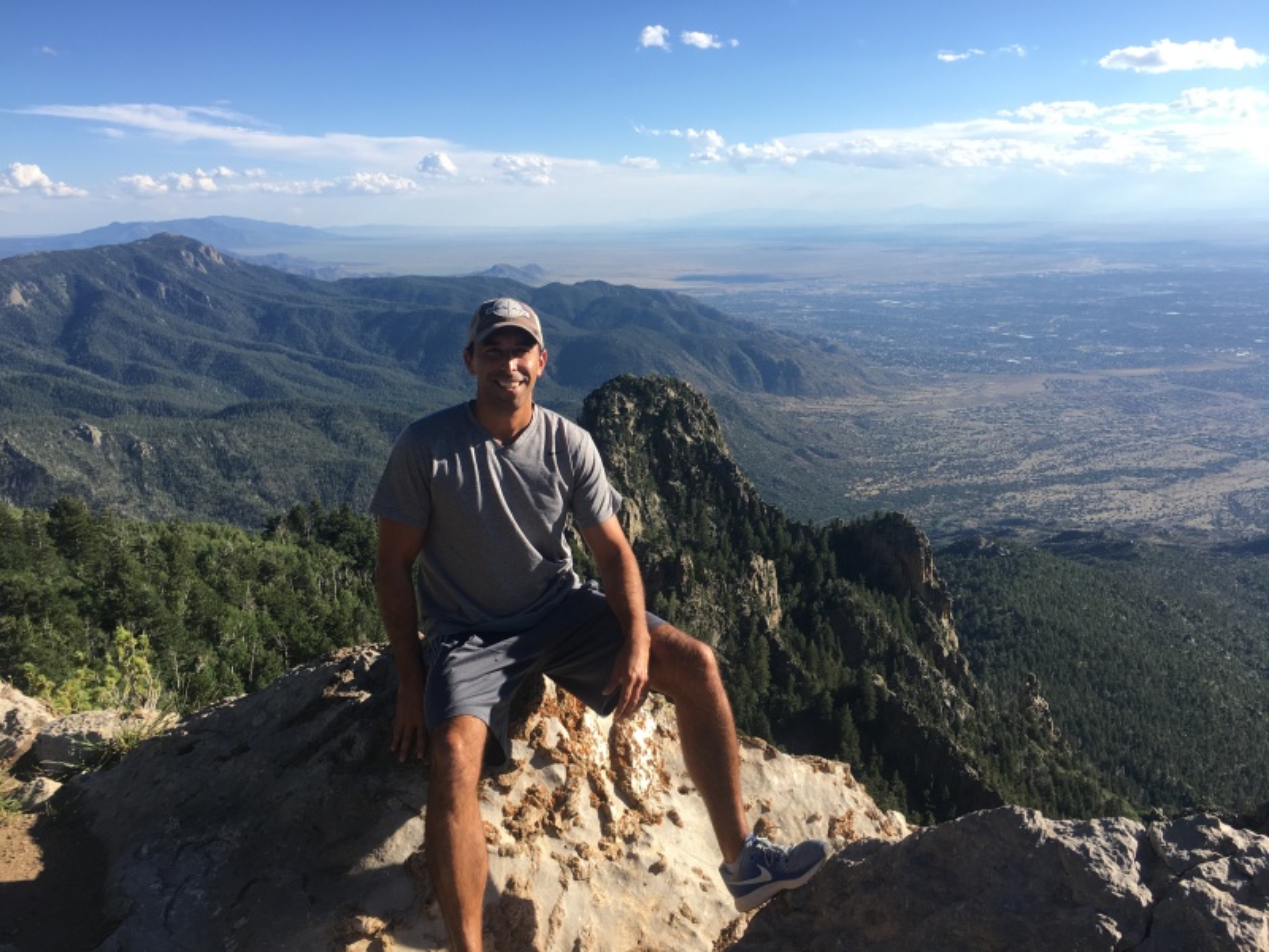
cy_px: 476
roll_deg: +3.1
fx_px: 1063
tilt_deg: -14.5
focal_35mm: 29
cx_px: 634
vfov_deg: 48.2
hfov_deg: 61.7
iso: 25
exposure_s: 1/845
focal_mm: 4.15
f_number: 2.2
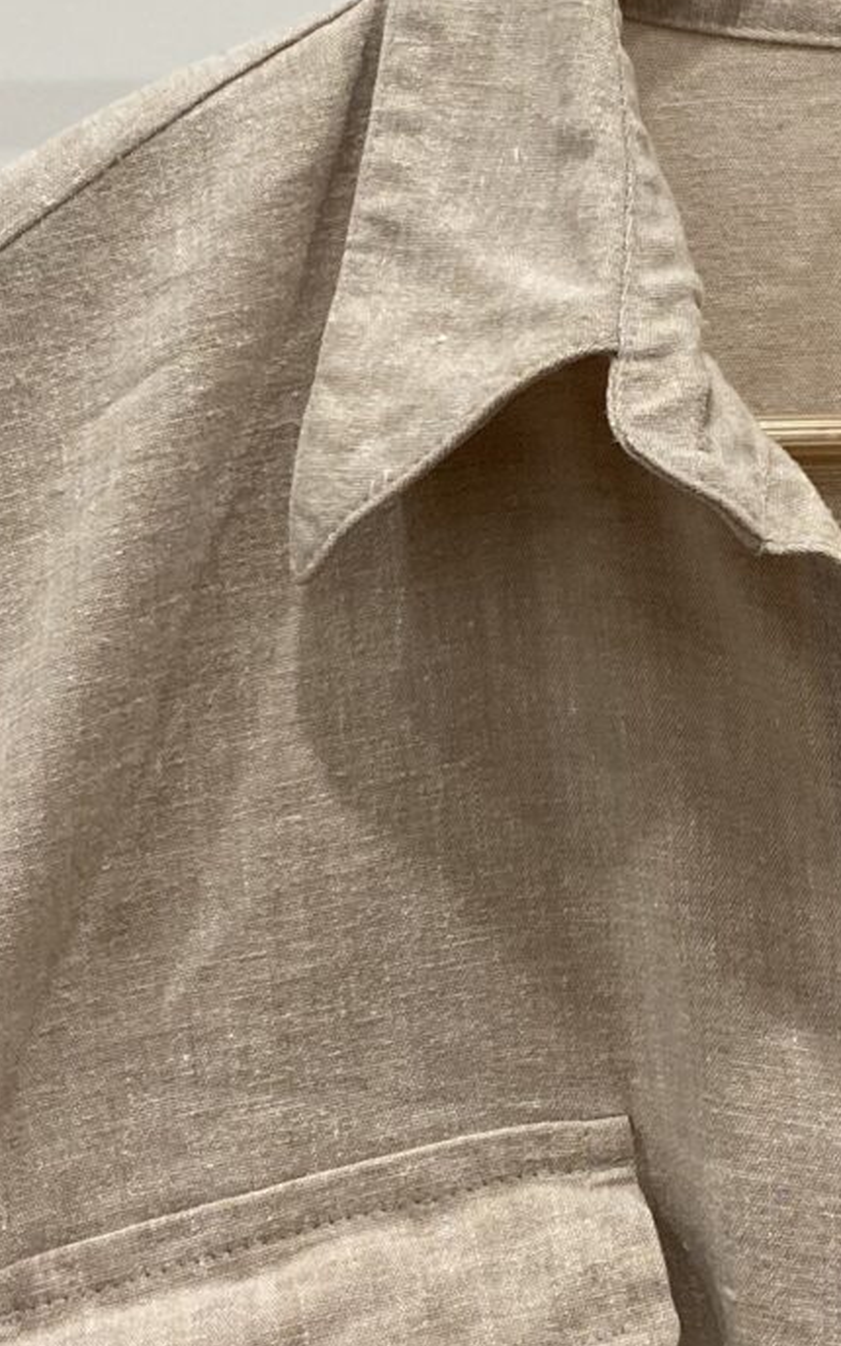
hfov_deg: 15.9
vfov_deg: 25.2
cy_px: 513
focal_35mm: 82
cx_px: 610
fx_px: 3007
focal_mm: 4.25
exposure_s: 1/120
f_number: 1.8
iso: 125
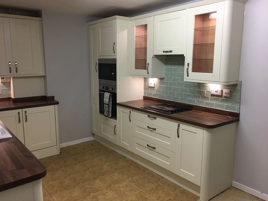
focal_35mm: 29
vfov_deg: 48.2
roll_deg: -0.2
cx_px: 134
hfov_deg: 61.7
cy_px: 100
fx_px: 225
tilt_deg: -8.9
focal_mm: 4.15
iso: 32
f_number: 2.2
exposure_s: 1/17
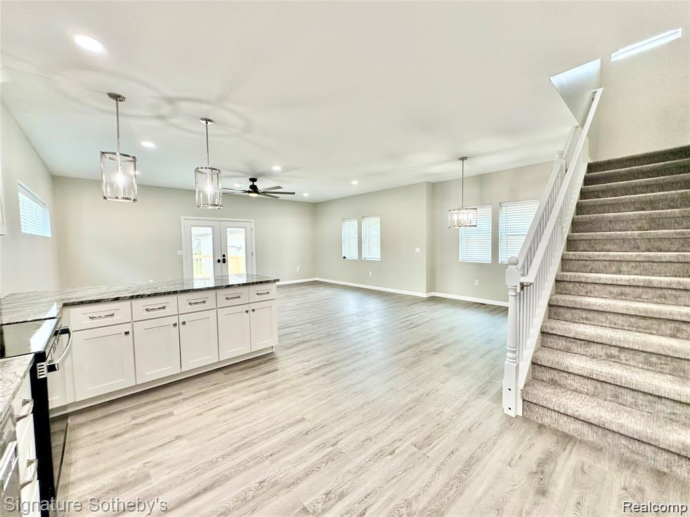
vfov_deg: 85.7
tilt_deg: -2.3
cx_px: 345
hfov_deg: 102.1
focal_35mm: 14
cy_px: 258
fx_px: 279
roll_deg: +0.9
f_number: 2.2
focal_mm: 2.22
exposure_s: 1/120
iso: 100
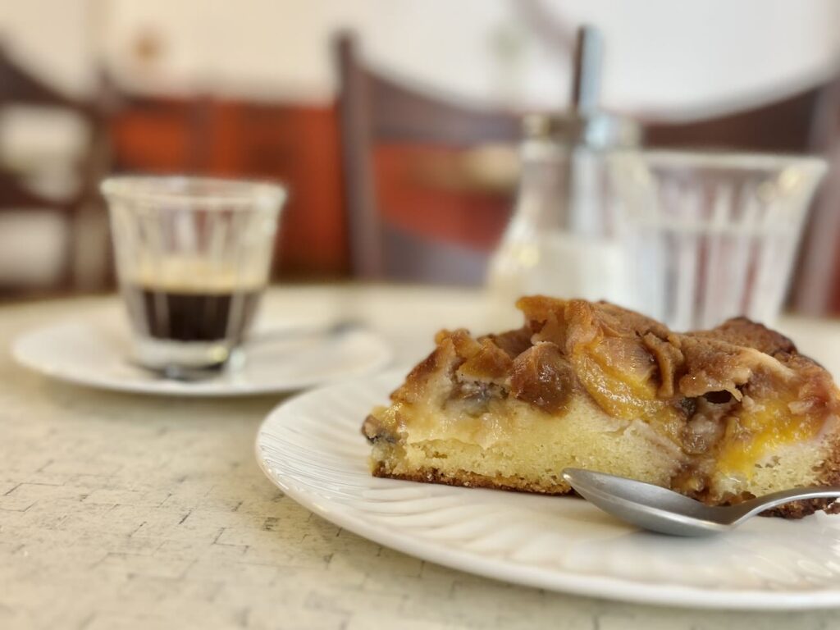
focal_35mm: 48
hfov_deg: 39.7
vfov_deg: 30.3
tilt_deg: -9.3
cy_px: 315
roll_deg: -3.6
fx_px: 1165
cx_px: 420
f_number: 1.78
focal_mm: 6.86
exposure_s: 1/60
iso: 160
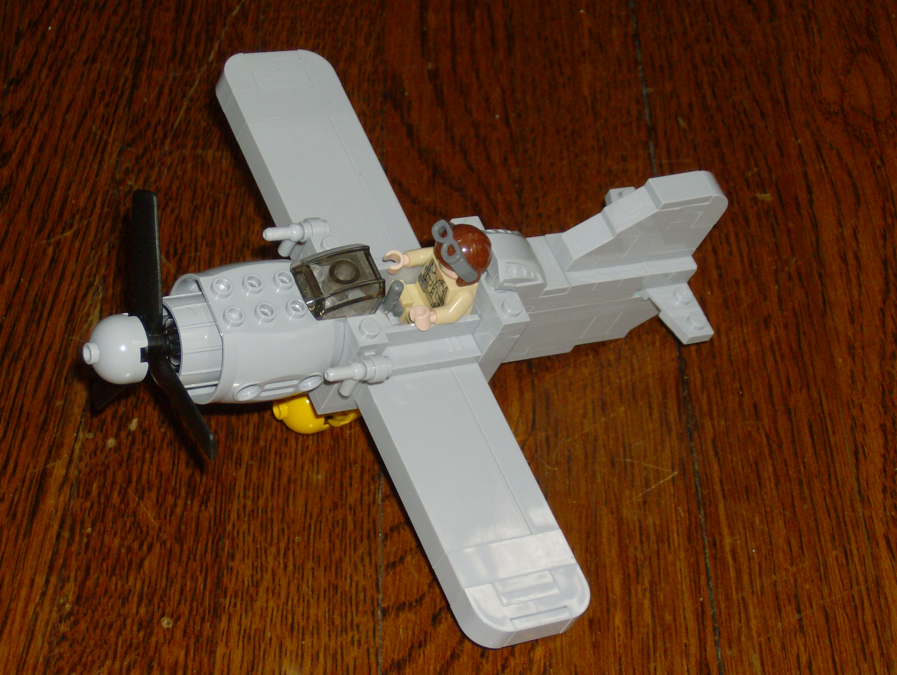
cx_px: 448
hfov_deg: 23.0
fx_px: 2205
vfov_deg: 17.4
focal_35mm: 85
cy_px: 338
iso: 200
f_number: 4.2
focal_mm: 14.1
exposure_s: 1/101
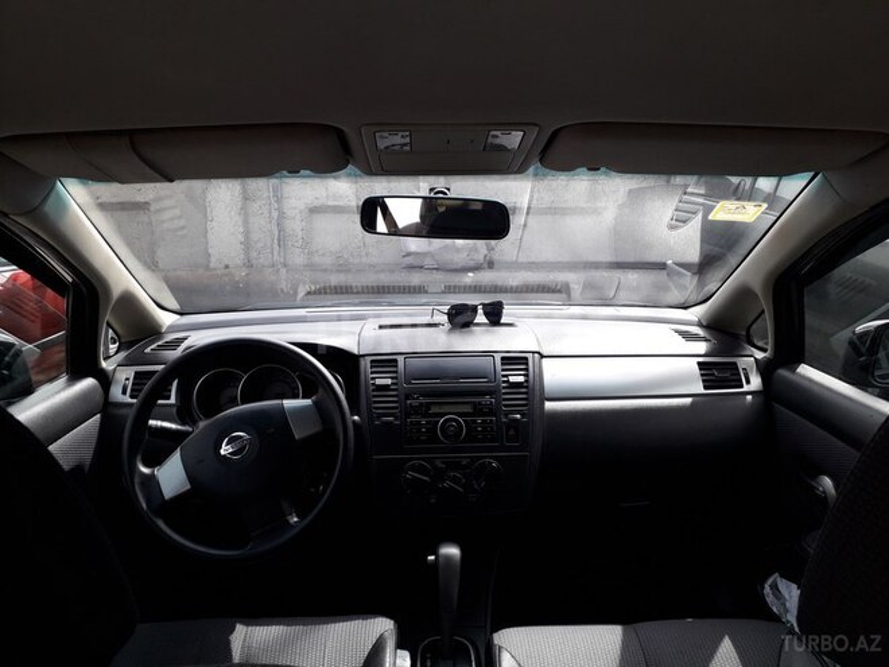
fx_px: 693
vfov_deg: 51.4
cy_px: 334
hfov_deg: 65.3
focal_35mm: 27
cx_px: 444
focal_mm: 3.6
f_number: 1.9
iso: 40
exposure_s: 1/359
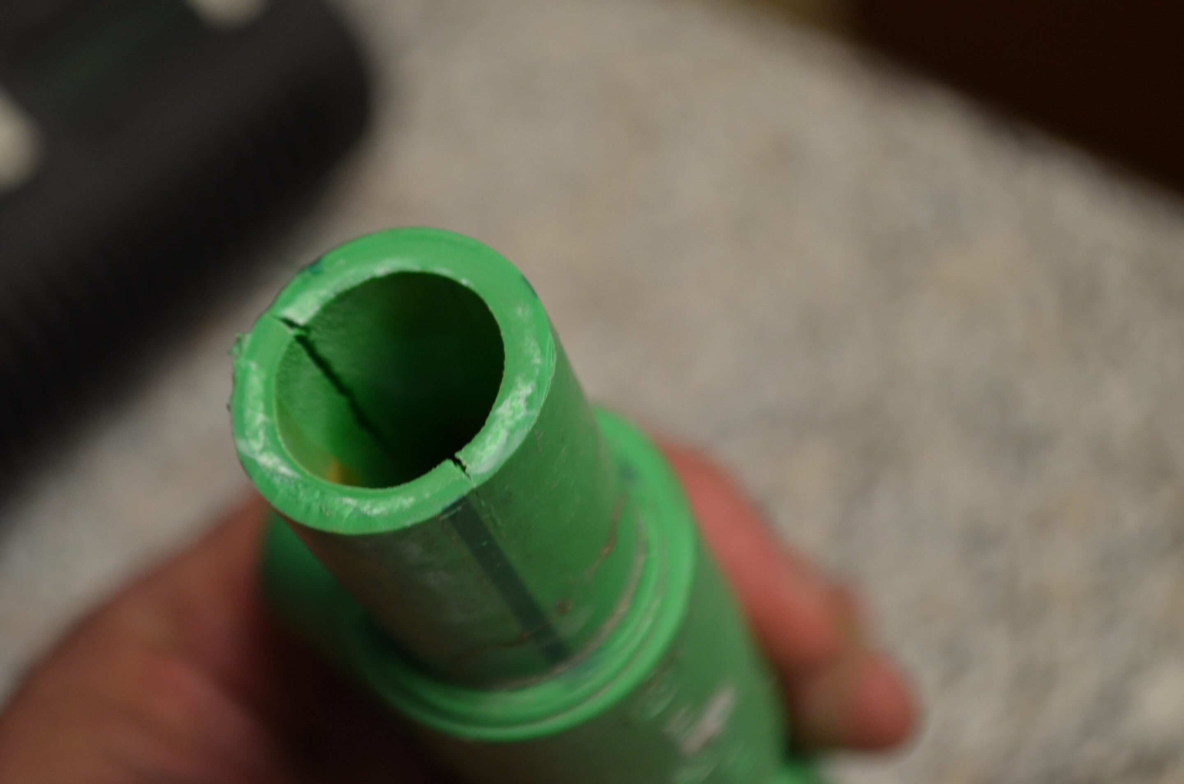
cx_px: 592
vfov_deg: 16.5
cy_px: 392
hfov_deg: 24.7
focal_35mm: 82
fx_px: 2708
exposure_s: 1/50
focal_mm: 55
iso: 800
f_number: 5.6
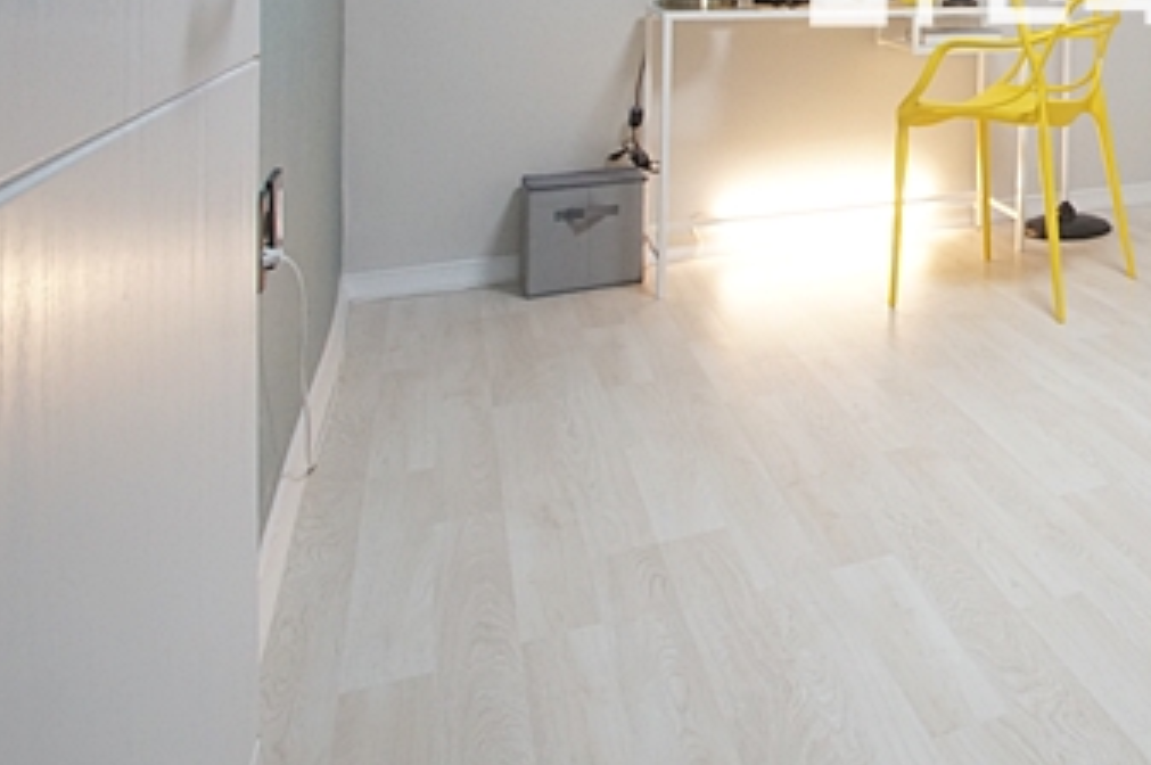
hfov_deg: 40.9
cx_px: 1230
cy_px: -72
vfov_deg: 30.5
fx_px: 1252
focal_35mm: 39
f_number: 9
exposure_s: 1/13
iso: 800
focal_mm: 11
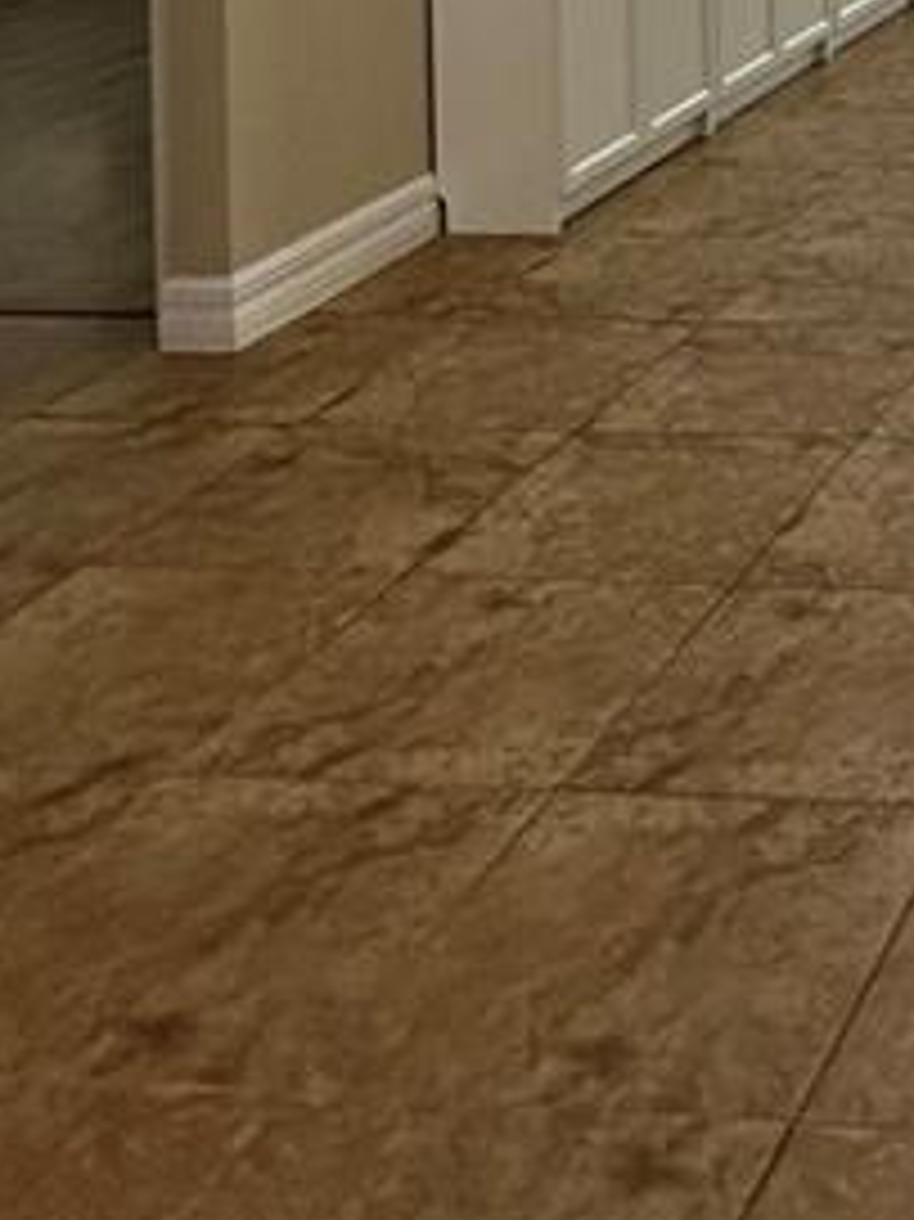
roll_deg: +1.5
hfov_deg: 19.9
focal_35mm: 62
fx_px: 2184
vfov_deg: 25.5
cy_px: -477
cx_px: 1432
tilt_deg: +1.7
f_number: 2.2
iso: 160
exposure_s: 1/120
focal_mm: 2.22
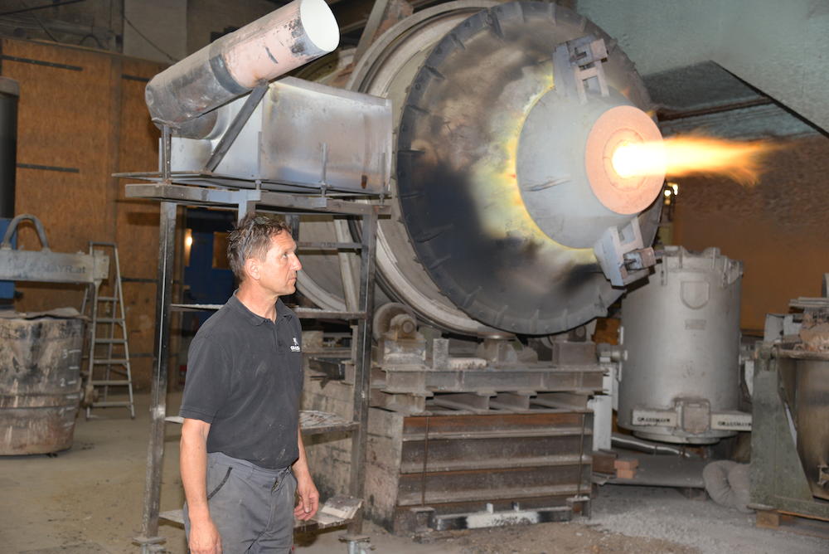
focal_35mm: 48
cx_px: 414
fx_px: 1106
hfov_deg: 41.1
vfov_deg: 28.1
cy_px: 277
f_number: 4
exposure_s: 1/60
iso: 800
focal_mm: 48
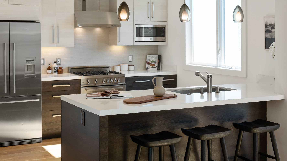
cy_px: 78
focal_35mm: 53
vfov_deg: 22.6
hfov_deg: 39.1
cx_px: 131
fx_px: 403
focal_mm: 45
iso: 400
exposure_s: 1/160
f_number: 6.3
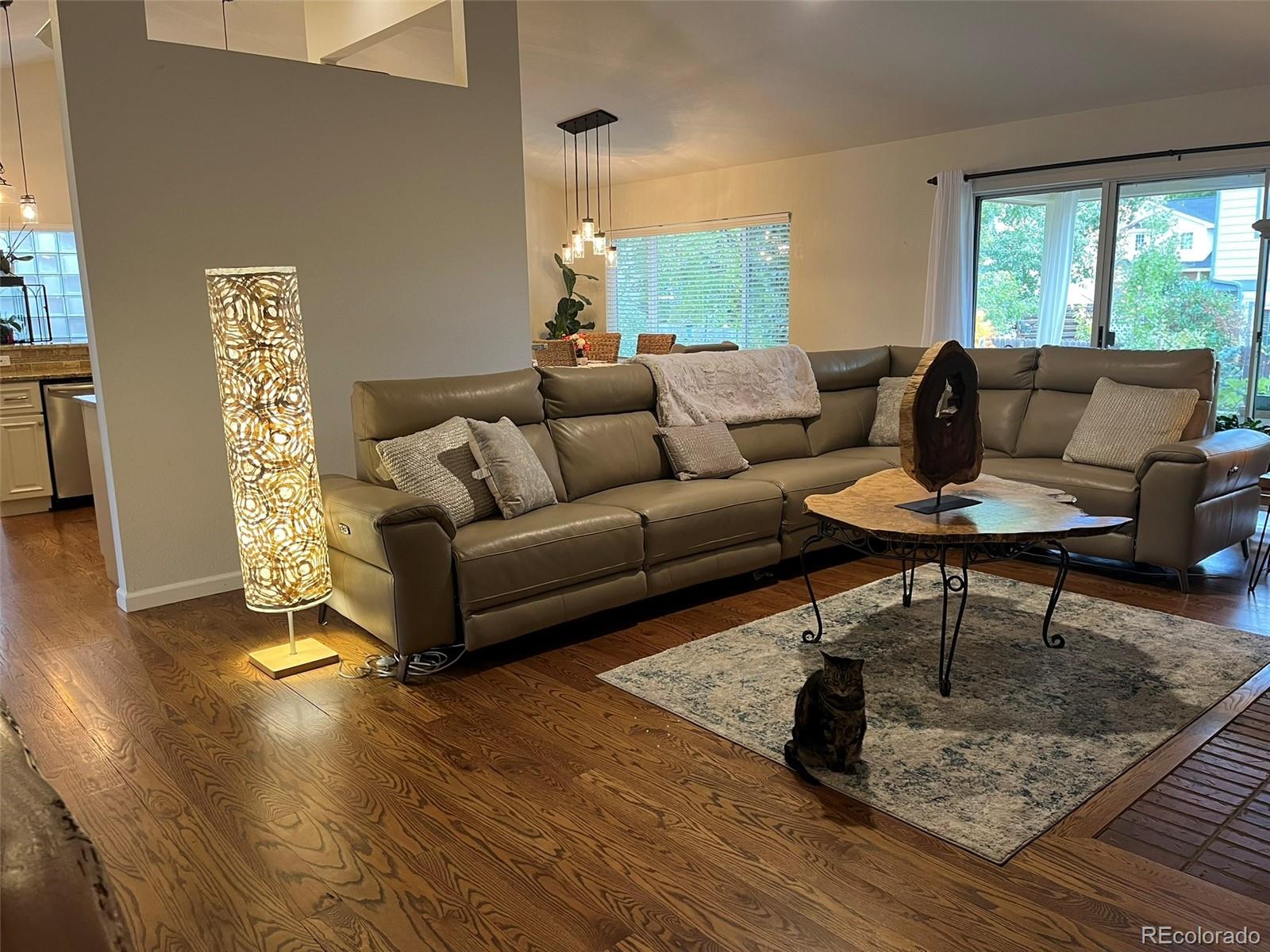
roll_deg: +1.0
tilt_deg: -11.6
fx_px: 954
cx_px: 635
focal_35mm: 26
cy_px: 476
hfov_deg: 67.3
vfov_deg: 53.1
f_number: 1.6
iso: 160
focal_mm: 5.1
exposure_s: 1/60
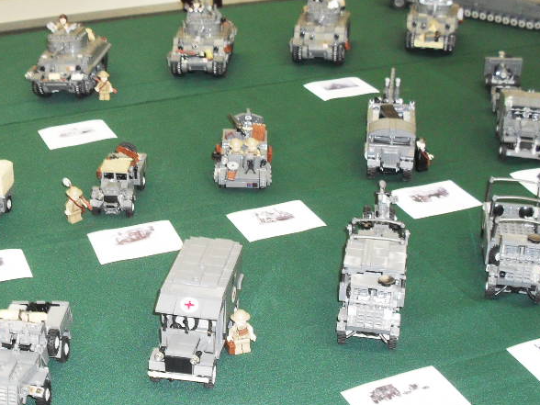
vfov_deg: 24.0
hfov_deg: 31.5
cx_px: 198
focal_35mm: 61
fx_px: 952
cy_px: 255
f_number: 3.2
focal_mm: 6.3
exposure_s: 1/45
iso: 200
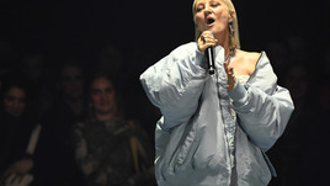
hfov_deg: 4.4
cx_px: 233
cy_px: 154
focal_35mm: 493
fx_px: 4316
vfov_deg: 2.5
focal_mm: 280
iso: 4000
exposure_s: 1/640
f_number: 5
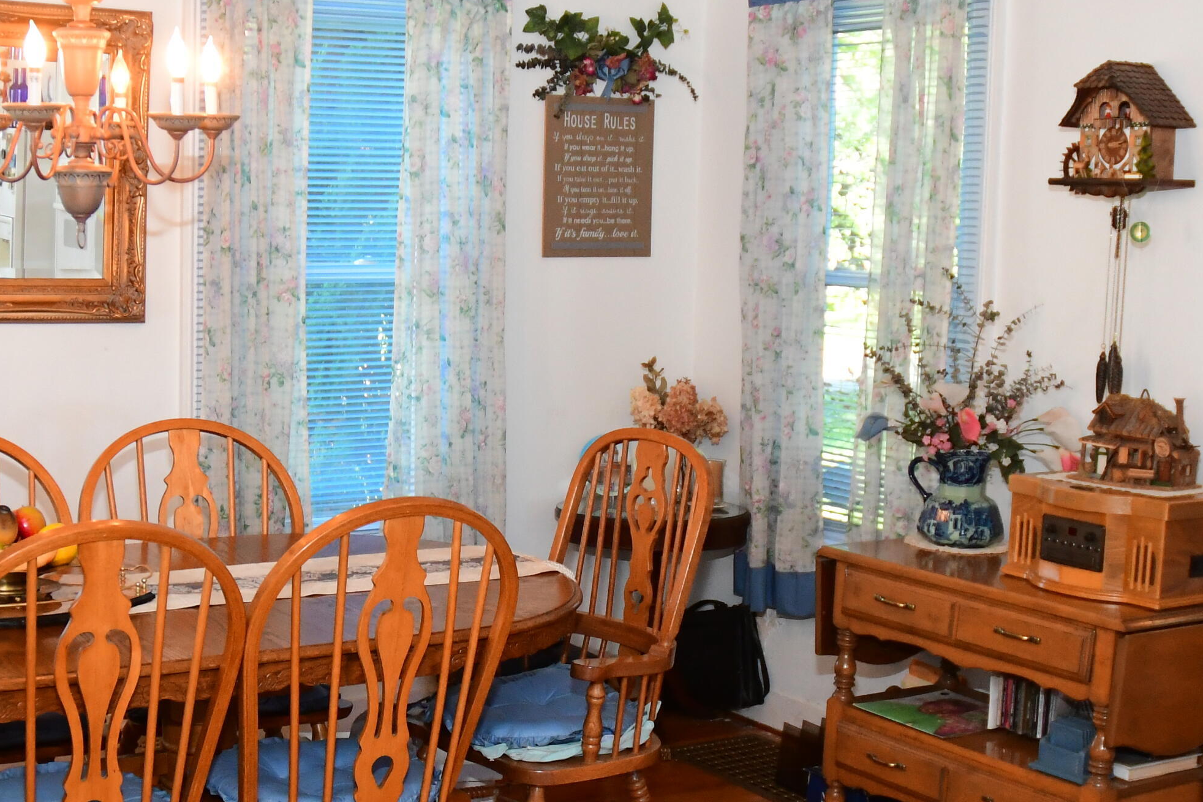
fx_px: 1838
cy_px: 474
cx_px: 446
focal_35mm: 55
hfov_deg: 36.0
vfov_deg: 24.6
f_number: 4
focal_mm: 18
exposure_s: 1/160
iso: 2000
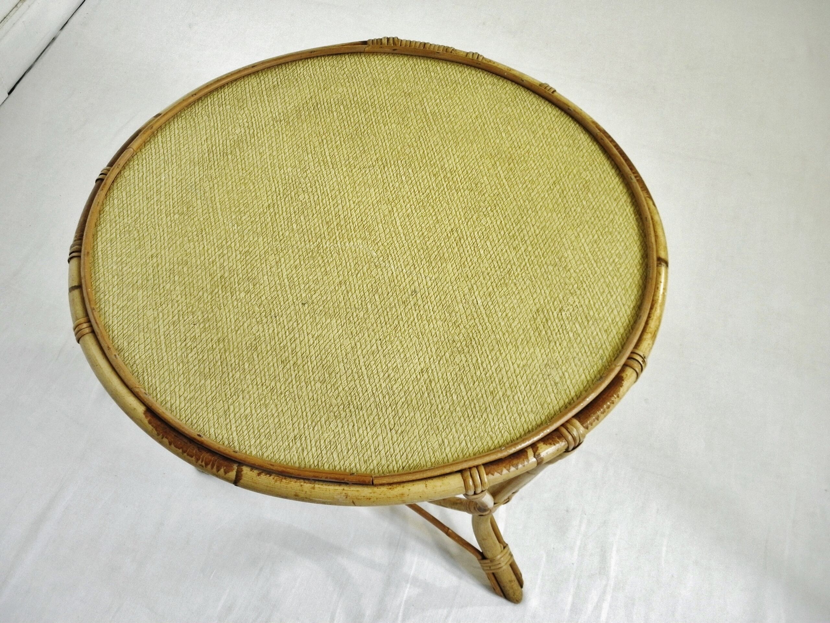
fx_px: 911
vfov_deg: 37.7
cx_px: 415
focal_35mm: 38
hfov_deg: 49.0
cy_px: 312
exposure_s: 1/40
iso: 160
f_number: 3.7
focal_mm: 6.8
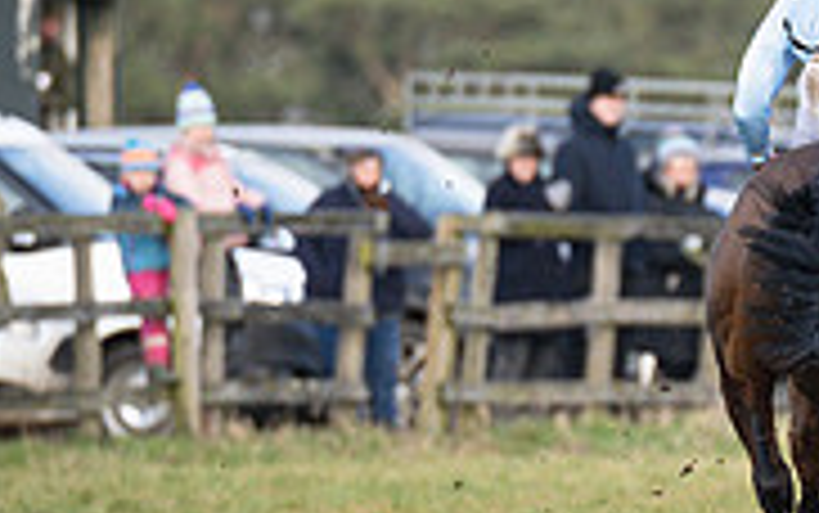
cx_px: 1037
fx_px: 25215
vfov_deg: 1.2
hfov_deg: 1.9
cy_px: 418
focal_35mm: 1129
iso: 400
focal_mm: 200
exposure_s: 1/1600
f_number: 2.8
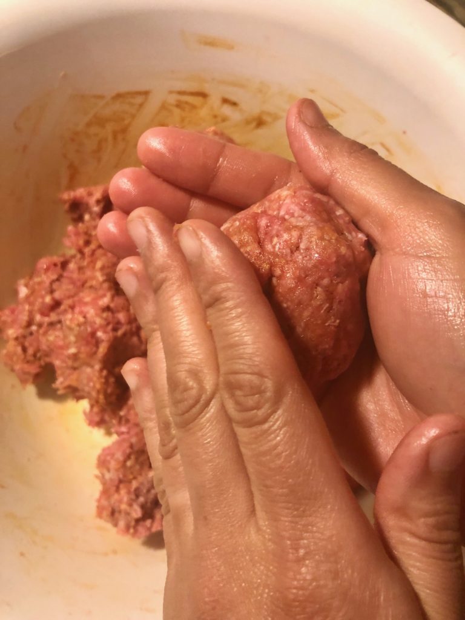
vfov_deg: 63.4
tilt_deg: -74.8
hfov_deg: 49.7
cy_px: 310
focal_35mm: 28
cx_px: 232
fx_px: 502
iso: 64
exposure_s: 1/15
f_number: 1.8
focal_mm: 3.99
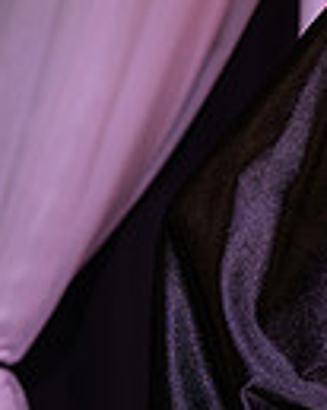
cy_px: 31
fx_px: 4263
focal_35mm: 352
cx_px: 770
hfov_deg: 4.3
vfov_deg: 5.5
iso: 1250
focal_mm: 70
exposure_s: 1/160
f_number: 5.6
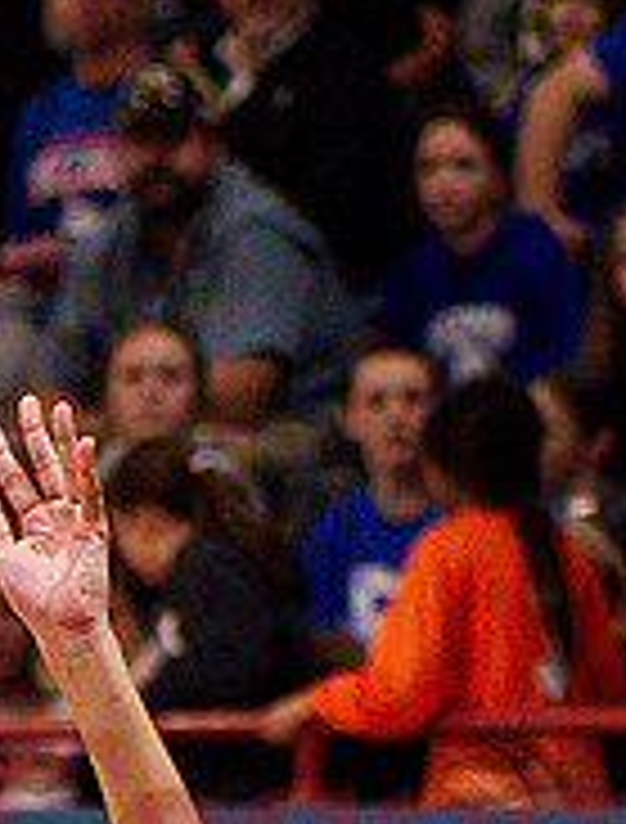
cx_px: -70
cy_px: 919
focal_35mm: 211
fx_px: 5047
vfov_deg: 9.2
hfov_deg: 7.1
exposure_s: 1/500
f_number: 1.2
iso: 1600
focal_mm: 43
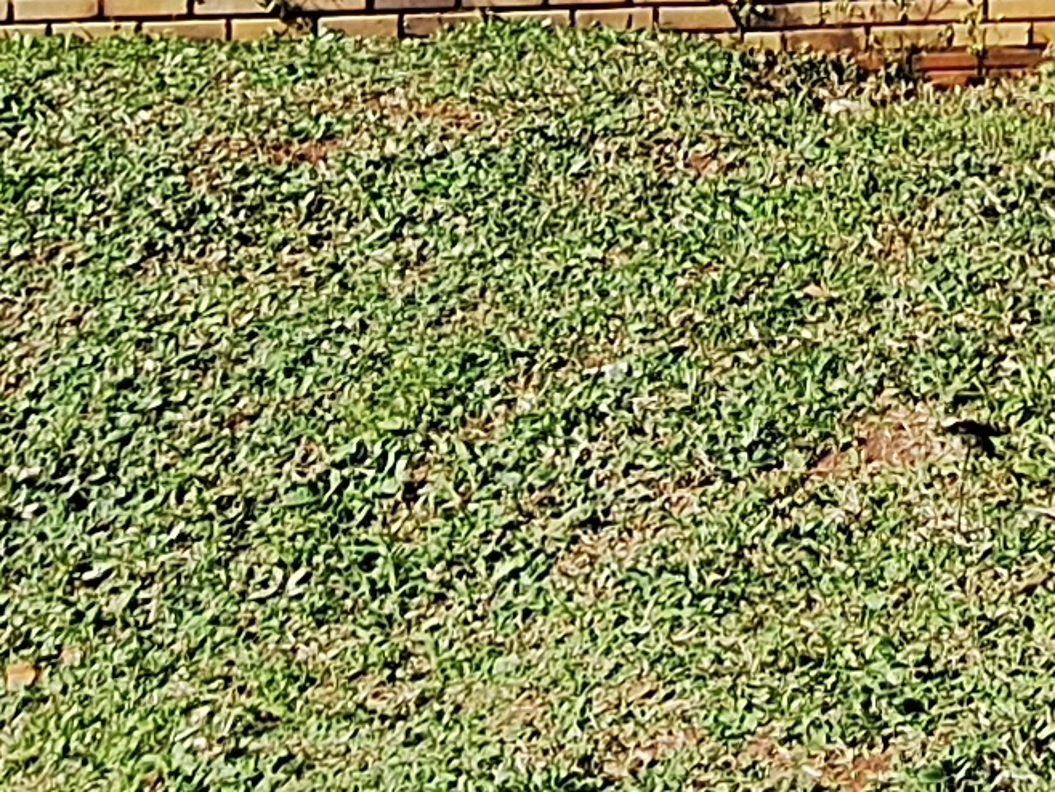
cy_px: -596
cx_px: 1347
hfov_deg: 22.3
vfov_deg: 16.1
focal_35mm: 79
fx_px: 2409
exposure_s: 1/833
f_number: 2.2
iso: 40
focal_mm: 1.74
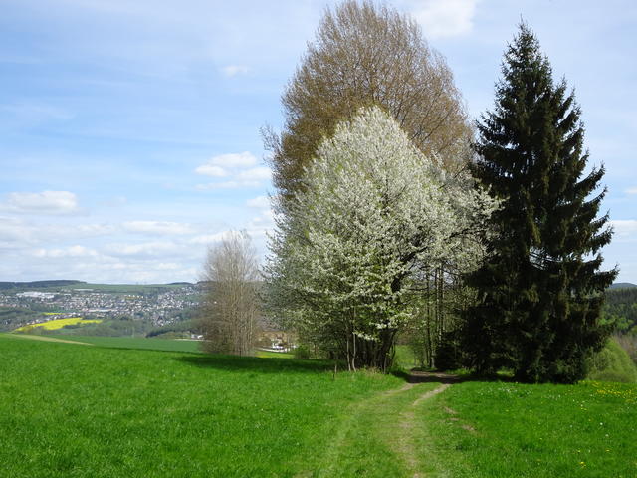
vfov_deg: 35.1
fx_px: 754
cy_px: 239
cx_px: 318
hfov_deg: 45.8
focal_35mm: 41
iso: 80
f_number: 4
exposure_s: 1/500
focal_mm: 7.05
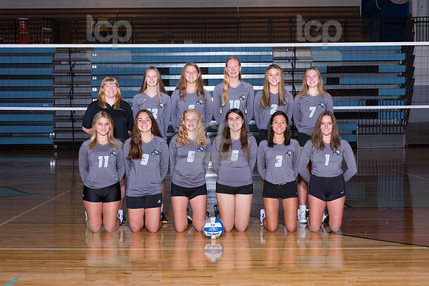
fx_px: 669
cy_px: 147
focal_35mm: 56
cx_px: 212
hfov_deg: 35.6
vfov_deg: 24.2
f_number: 8
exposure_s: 1/250
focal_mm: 50
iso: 500
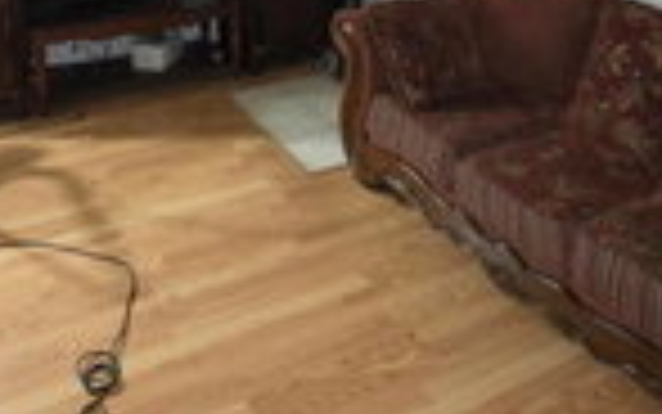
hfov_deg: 49.3
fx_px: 722
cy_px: -104
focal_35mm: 40
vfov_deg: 27.5
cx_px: 331
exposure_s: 1/30
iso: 500
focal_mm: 2.2
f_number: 1.9
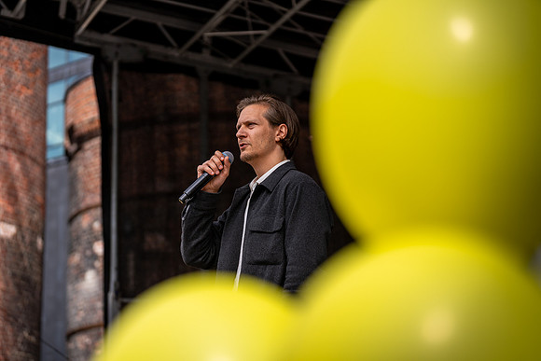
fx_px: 1338
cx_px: 270
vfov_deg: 15.4
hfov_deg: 22.9
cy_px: 180
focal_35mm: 89
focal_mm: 89
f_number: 2.8
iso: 100
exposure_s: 1/3200
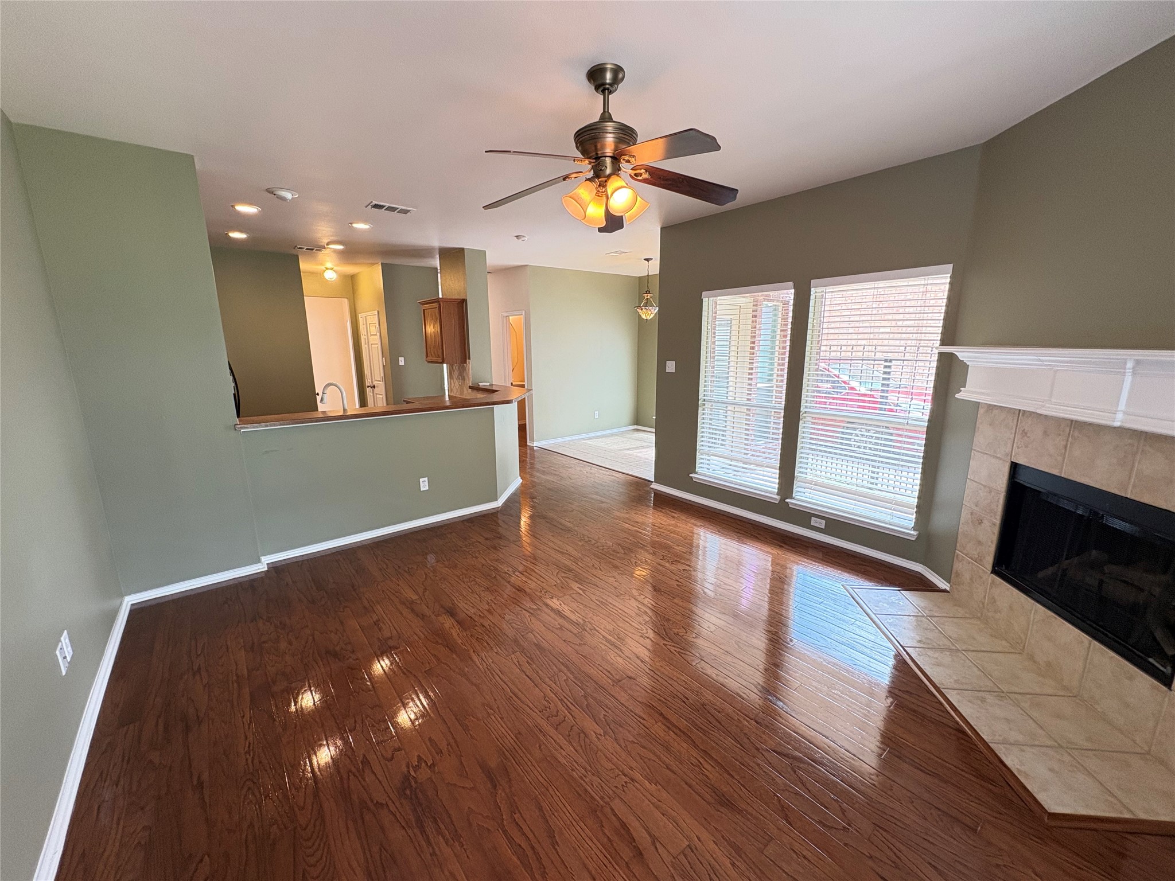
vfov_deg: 85.7
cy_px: 440
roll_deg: +0.5
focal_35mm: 14
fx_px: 475
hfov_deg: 102.1
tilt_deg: -12.0
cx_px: 588
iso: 200
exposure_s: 1/60
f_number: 2.2
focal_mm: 2.22
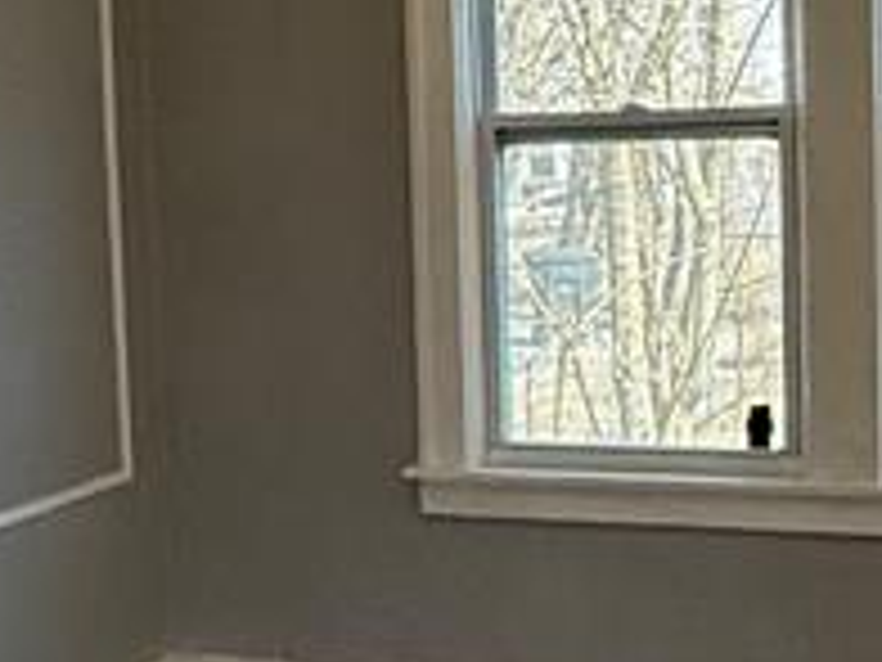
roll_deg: +2.2
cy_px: 275
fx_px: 1860
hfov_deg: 26.7
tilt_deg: -3.4
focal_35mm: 73
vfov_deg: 20.1
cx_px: 454
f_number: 2.2
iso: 125
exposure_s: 1/120
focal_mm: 2.22
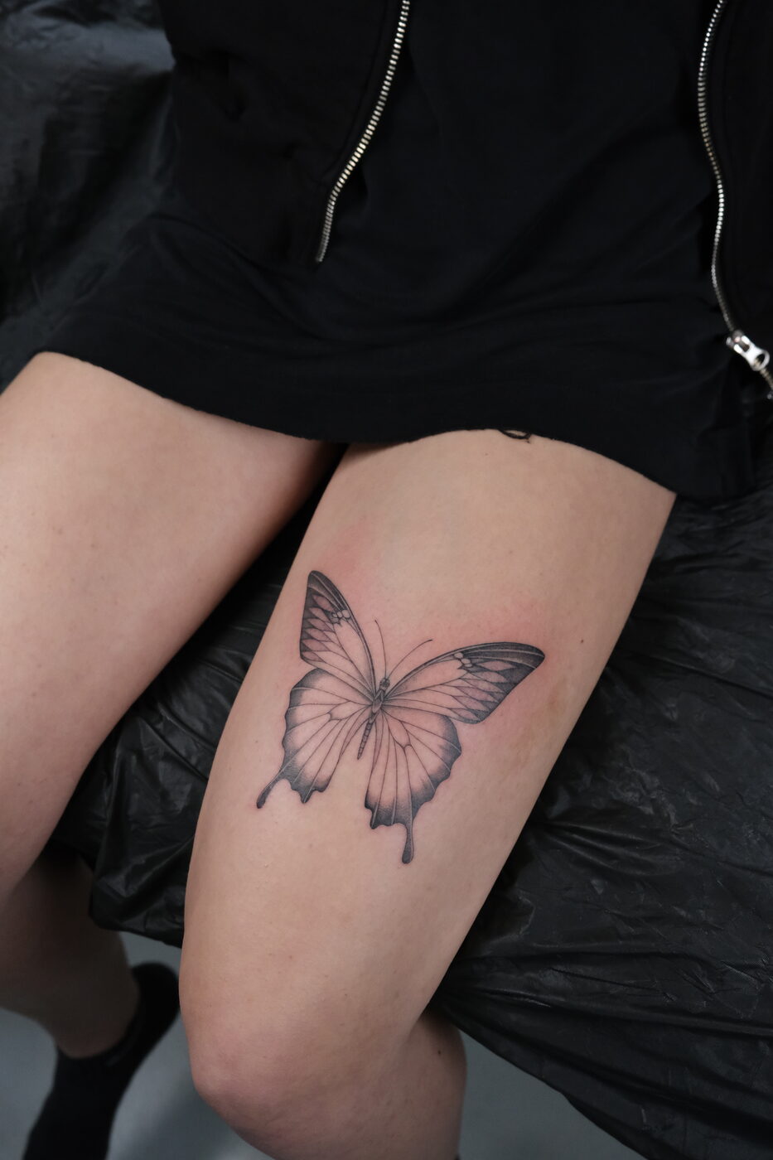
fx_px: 1063
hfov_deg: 40.0
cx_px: 386
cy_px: 580
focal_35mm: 33
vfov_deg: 57.2
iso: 3200
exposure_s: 1/1600
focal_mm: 22.3
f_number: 4
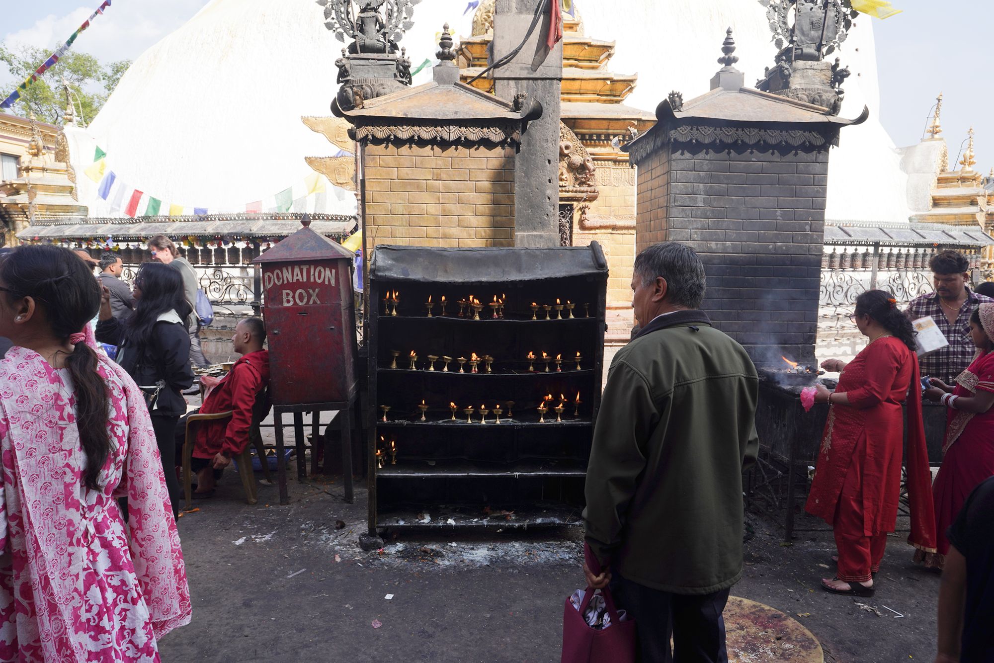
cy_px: 332
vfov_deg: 53.1
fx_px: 663
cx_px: 497
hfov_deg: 73.7
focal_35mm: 24
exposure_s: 1/100
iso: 100
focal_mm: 24
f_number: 11
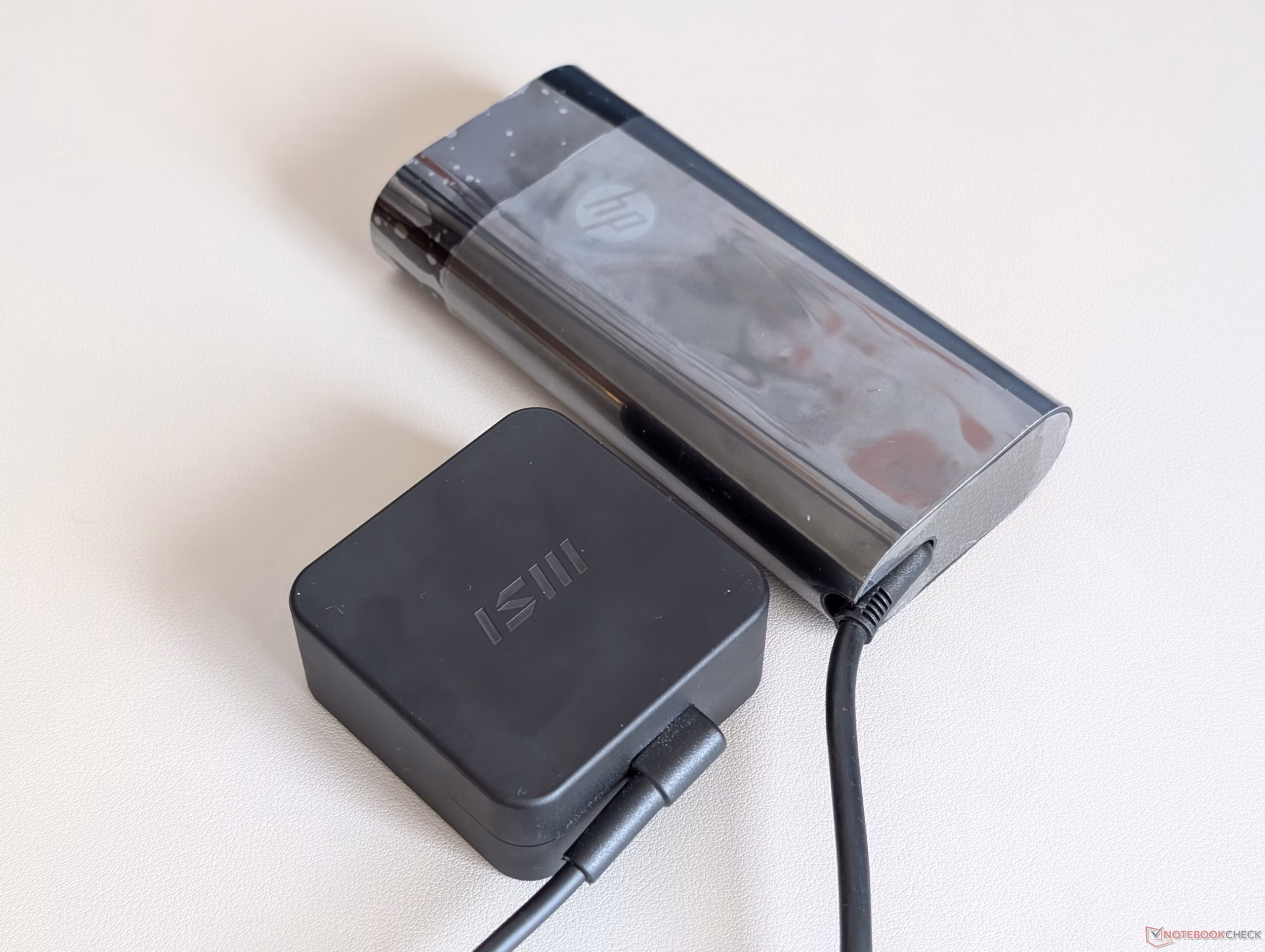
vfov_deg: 29.8
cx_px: 632
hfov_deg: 38.9
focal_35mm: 49
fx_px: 1793
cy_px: 476
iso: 213
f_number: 1.68
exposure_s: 1/59.3
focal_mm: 6.9
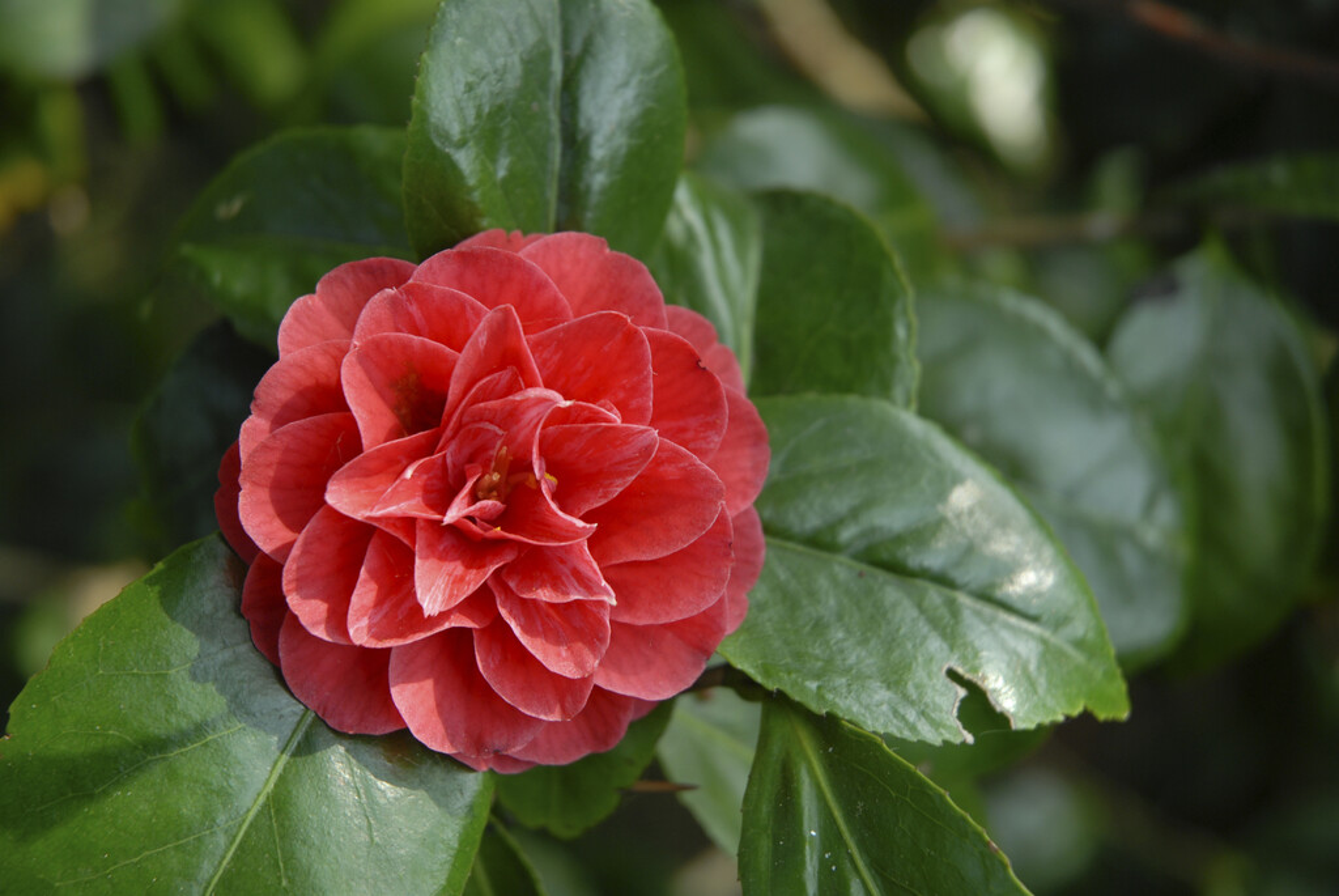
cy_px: 448
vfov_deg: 13.1
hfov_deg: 19.4
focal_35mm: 105
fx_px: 3909
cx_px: 670
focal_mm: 70
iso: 200
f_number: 4.5
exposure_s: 1/80
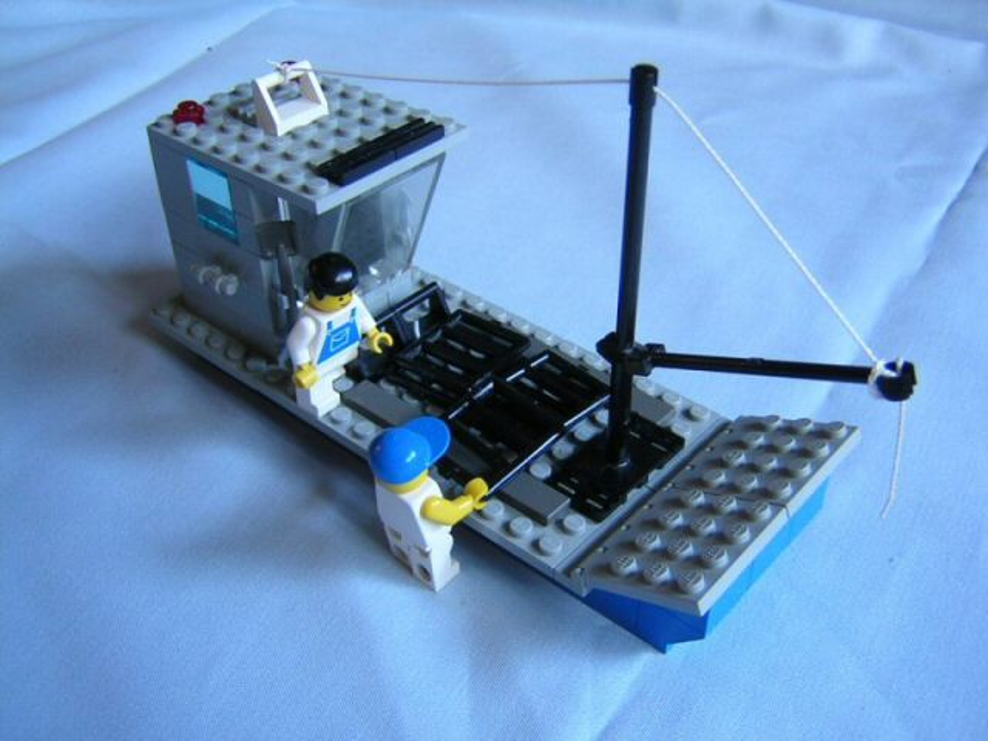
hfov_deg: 51.4
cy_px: 370
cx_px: 494
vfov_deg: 39.7
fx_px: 1028
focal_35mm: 36
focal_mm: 4.7
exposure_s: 1/5.1
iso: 100
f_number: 2.6
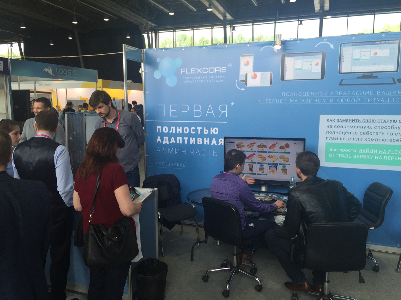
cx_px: 200
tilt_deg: -7.2
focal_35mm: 29
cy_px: 150
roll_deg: -0.7
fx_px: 336
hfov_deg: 61.7
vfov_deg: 48.2
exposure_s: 1/113
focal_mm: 4.15
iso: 32
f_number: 2.2
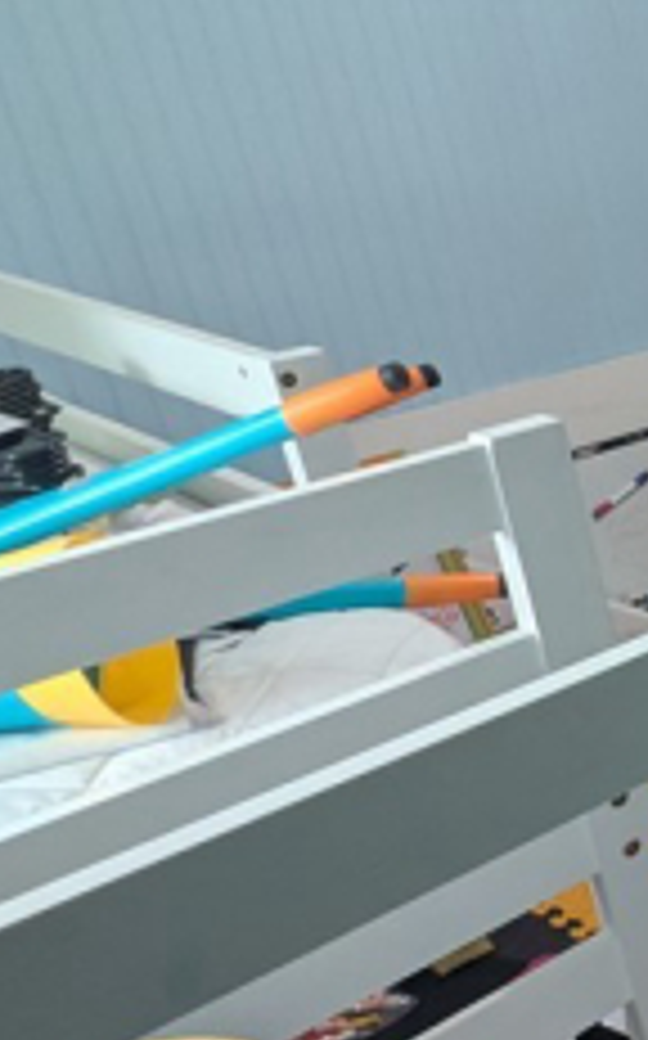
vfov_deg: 41.1
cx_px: 1339
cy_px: 531
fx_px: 1387
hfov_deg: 17.5
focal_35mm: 49
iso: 276
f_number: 2.2
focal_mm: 2.22
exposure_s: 1/24
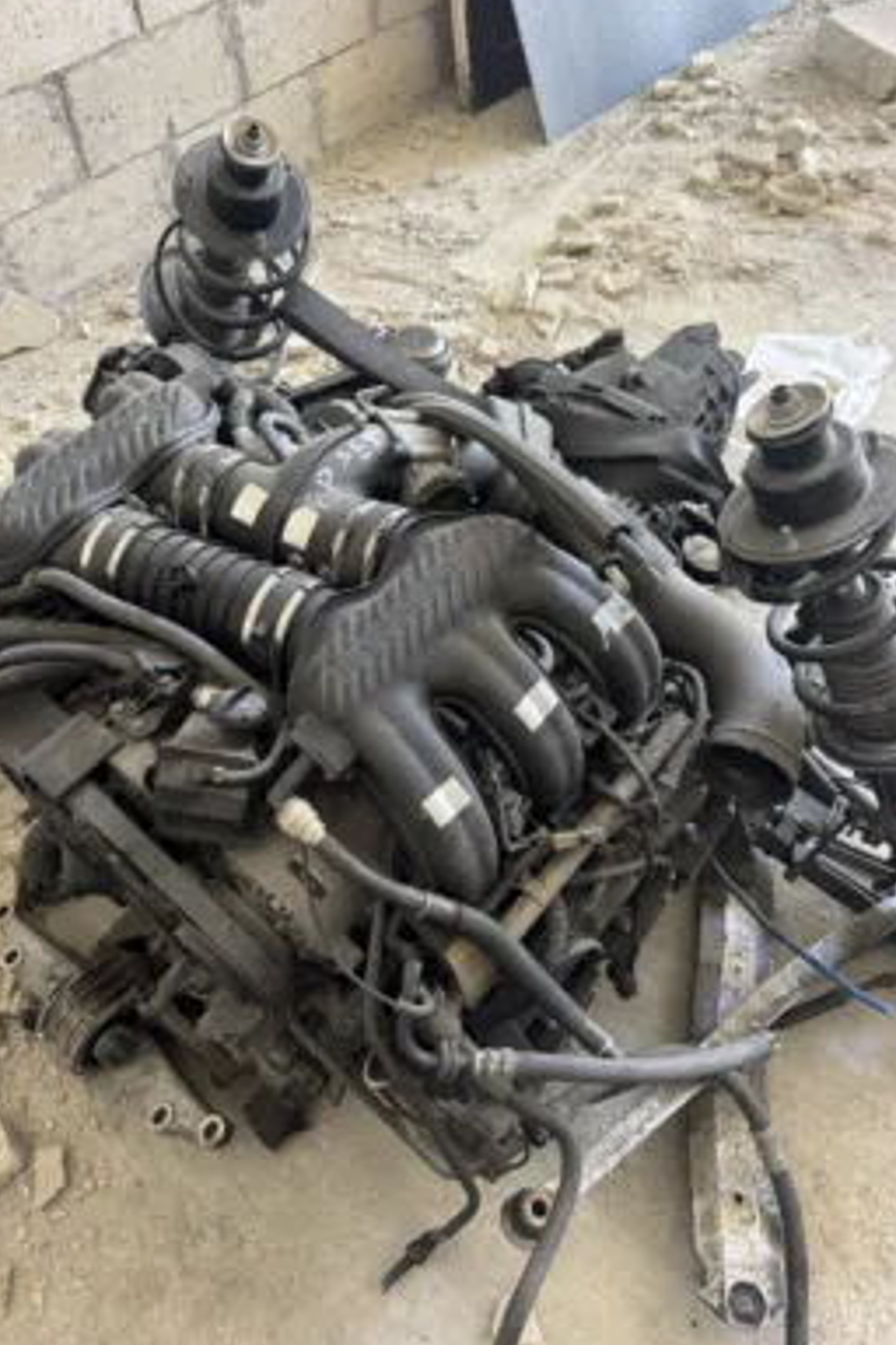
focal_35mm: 26
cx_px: 399
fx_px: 971
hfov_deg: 49.5
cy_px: 683
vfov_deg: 69.4
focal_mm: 6.76
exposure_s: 1/60
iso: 320
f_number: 1.78
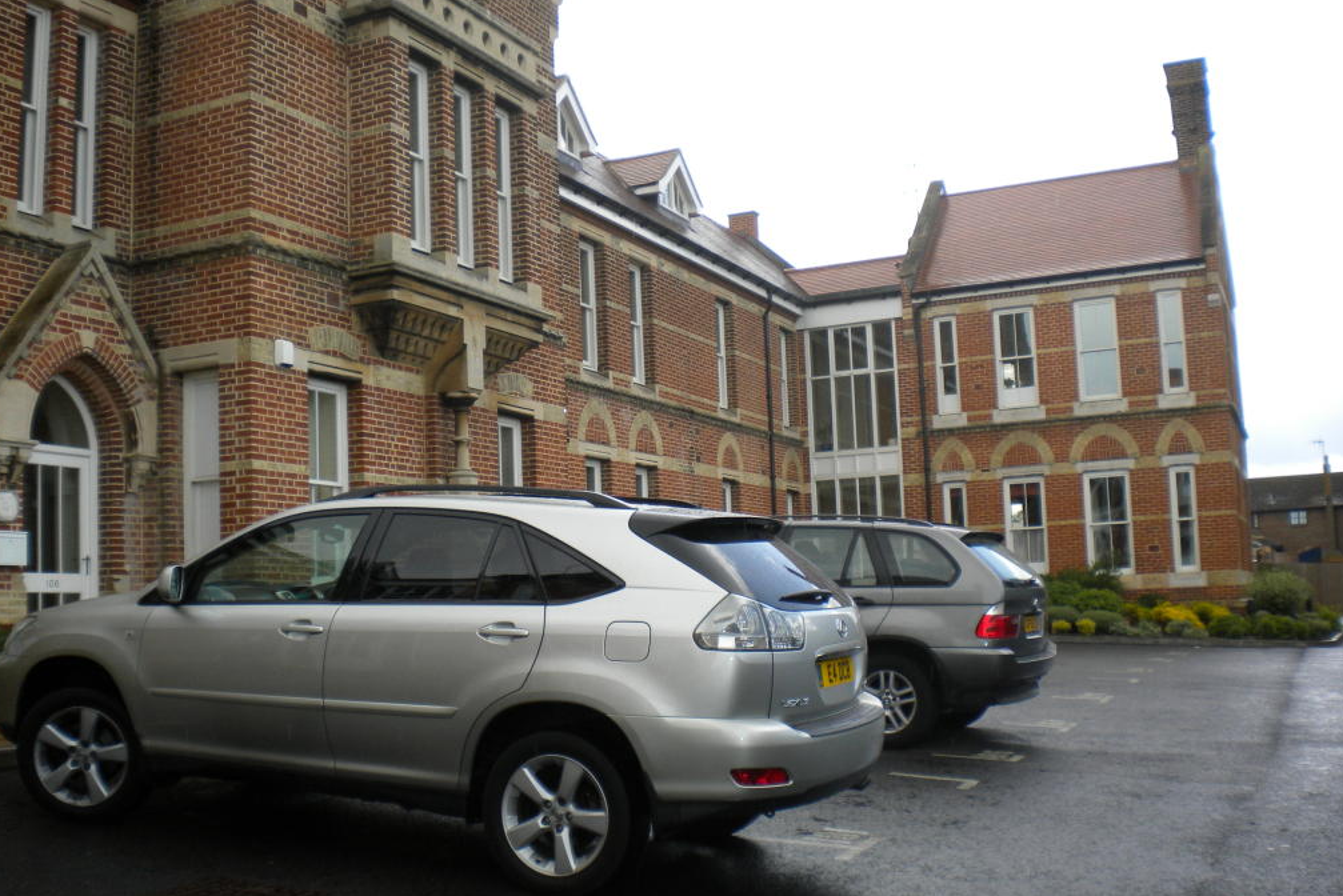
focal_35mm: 37
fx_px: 1381
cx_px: 668
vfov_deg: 35.9
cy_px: 495
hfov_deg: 51.9
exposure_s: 1/312
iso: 113
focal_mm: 6.3
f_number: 4.6
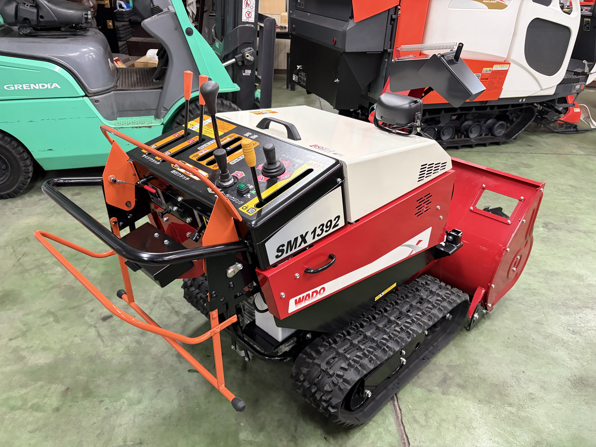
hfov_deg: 67.3
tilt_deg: -28.4
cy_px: 224
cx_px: 298
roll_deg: -2.4
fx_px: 448
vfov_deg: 53.1
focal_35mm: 26
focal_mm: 5.96
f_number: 1.6
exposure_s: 1/60
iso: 500
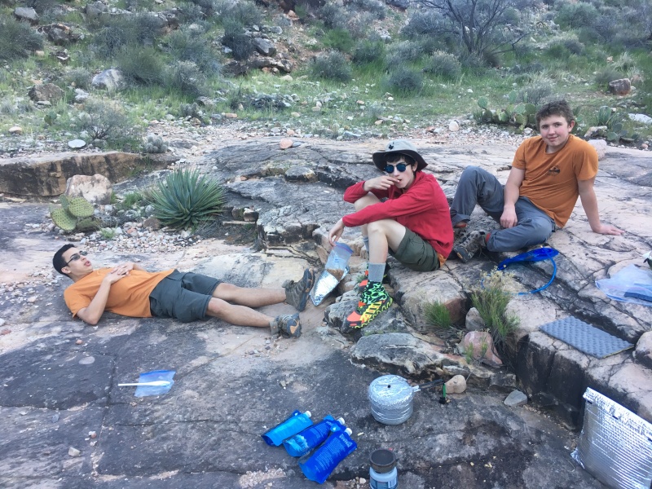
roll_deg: +3.4
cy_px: 244
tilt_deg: -15.1
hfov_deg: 61.7
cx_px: 326
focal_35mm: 29
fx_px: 546
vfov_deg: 48.2
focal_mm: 4.15
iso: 25
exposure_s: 1/40
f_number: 2.2
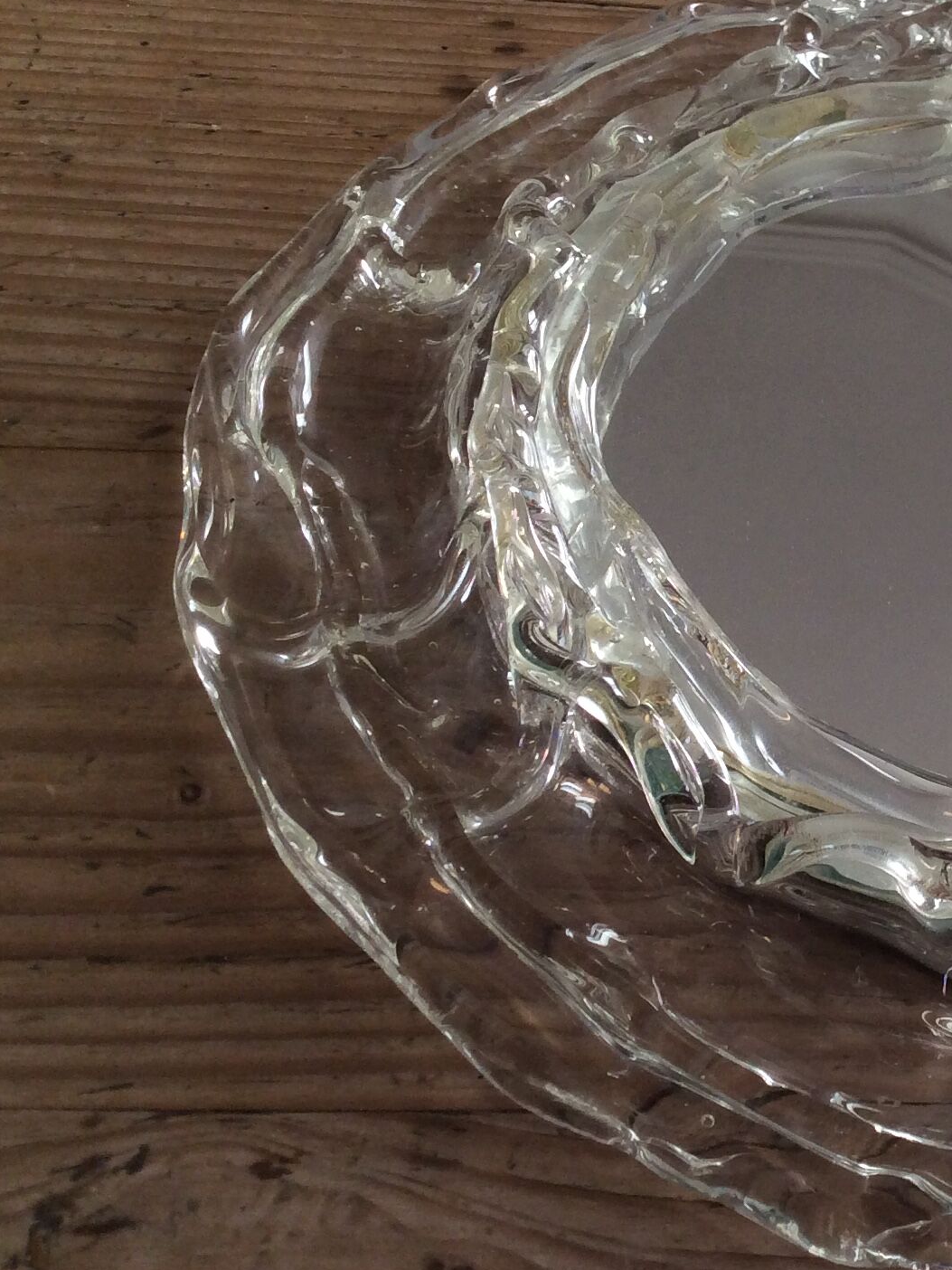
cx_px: 1054
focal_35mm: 59
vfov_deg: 32.7
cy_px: 687
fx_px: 2163
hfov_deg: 23.3
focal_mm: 3.3
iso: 50
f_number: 2.4
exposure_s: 1/100
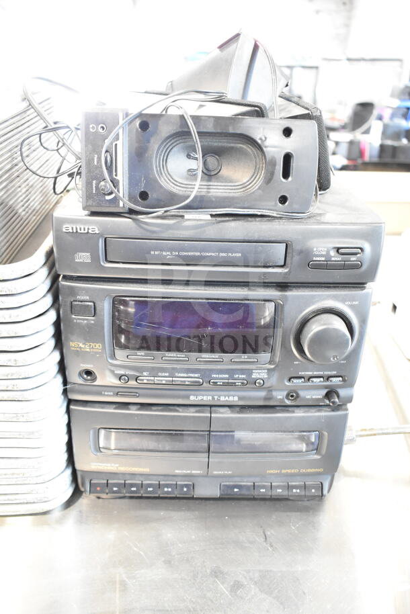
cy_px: 307
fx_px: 512
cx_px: 205
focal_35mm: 30
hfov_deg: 43.6
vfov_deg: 61.9
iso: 2800
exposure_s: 1/30
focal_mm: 20
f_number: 3.5
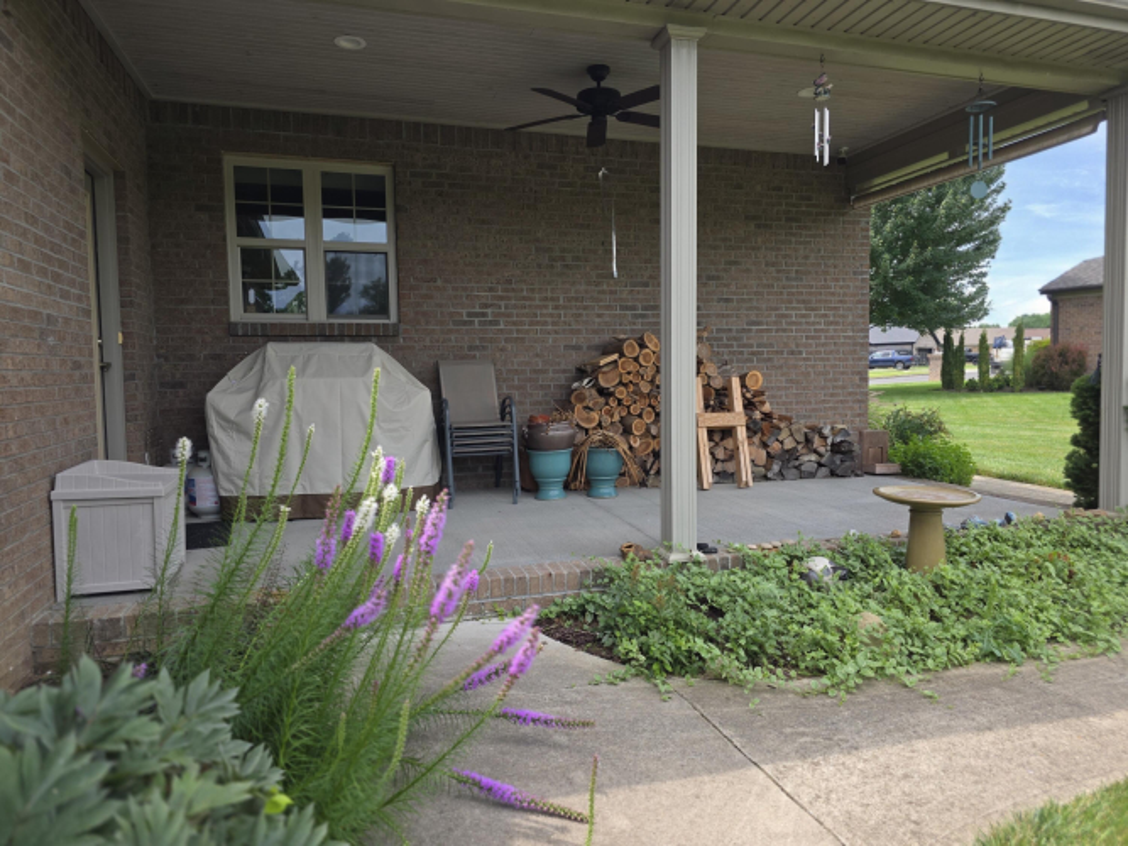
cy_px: 423
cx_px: 564
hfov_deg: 73.9
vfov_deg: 58.9
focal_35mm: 23
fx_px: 749
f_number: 1.7
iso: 80
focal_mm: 6.3
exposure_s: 1/1925
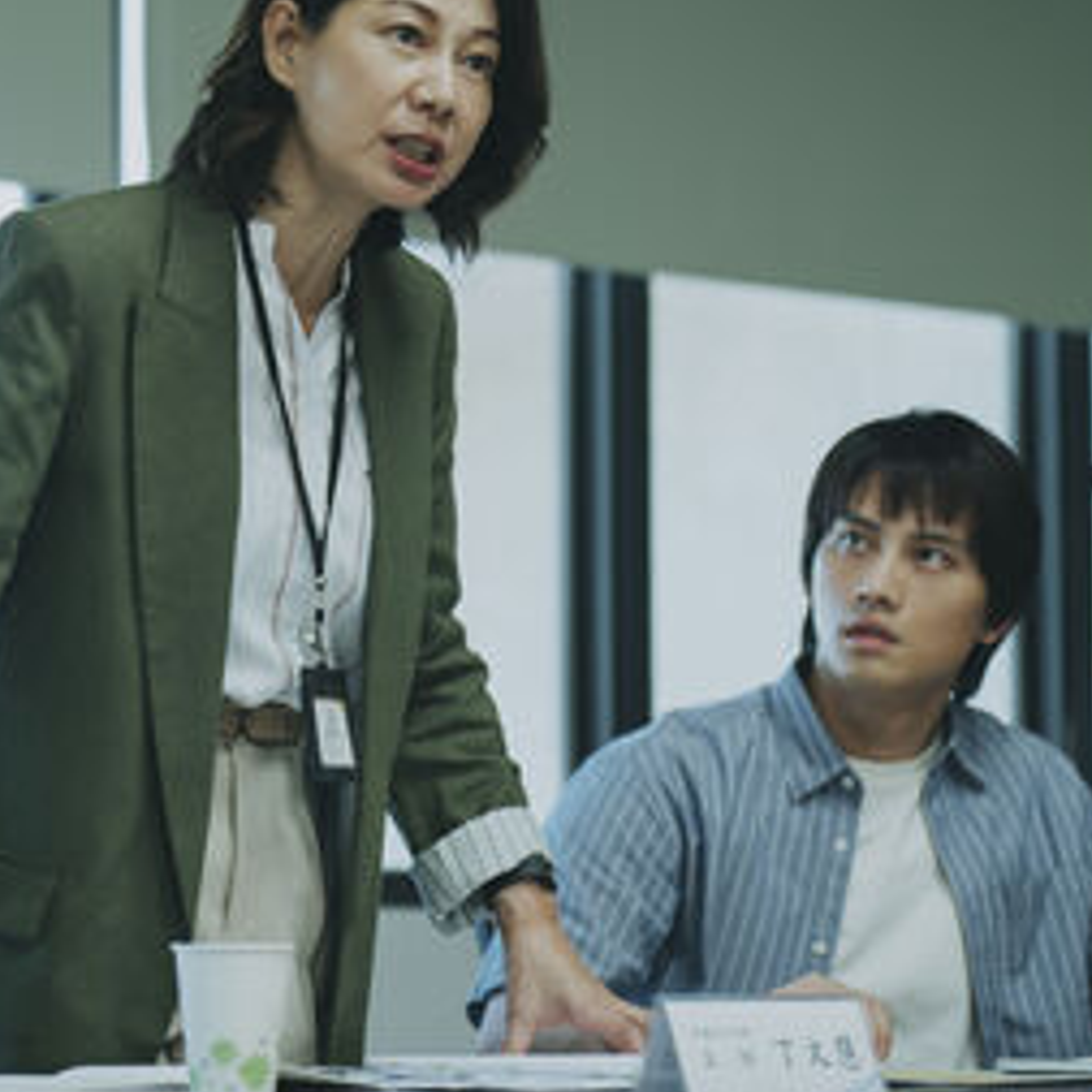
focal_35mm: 129
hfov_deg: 13.4
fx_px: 4604
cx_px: 69
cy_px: 470
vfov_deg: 13.5
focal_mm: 64
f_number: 2.5
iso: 400
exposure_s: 1/200
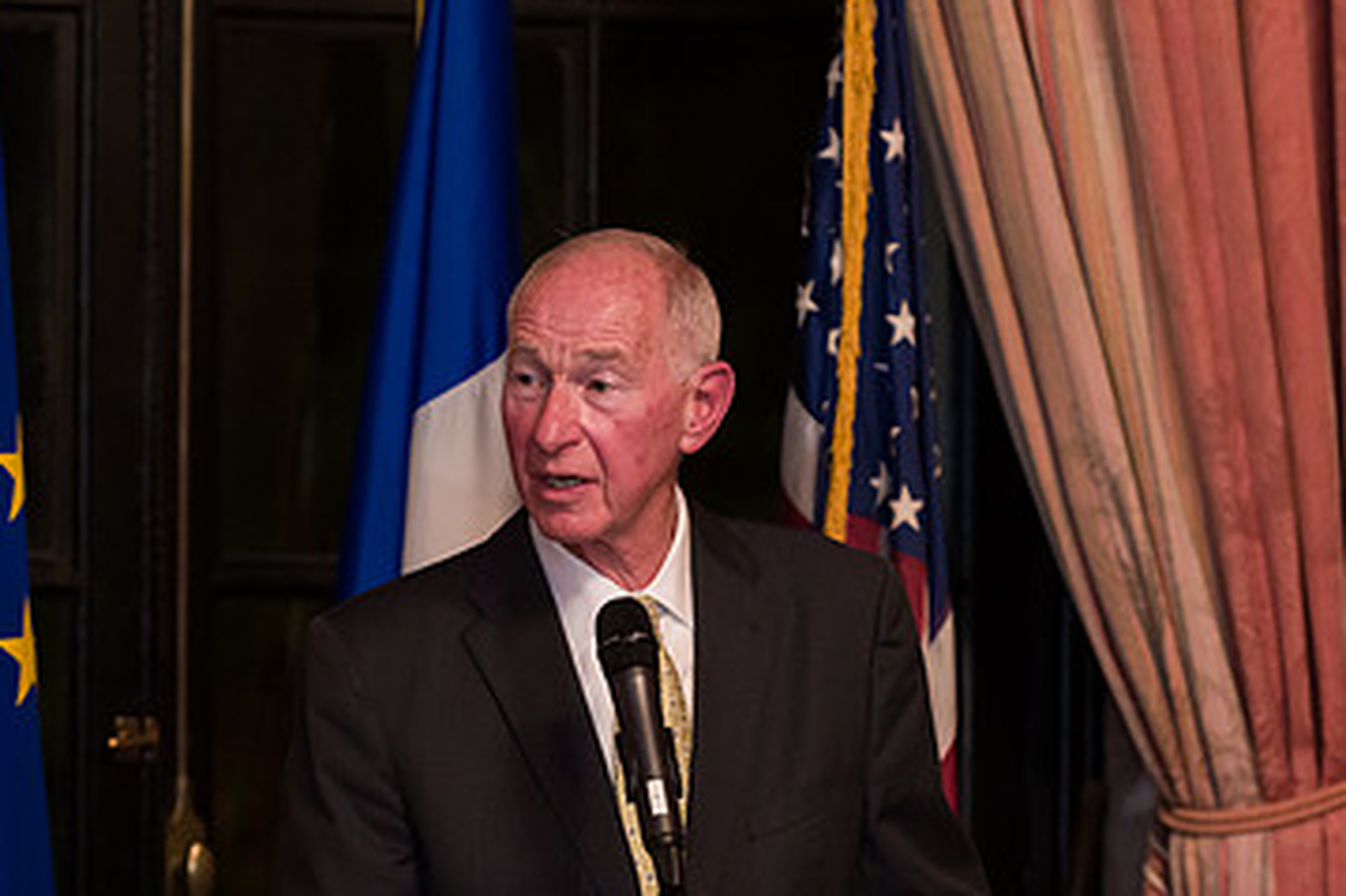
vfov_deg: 5.6
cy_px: 647
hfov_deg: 8.4
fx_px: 9193
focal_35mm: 246
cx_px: 715
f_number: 3.2
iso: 3200
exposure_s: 1/200
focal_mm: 145
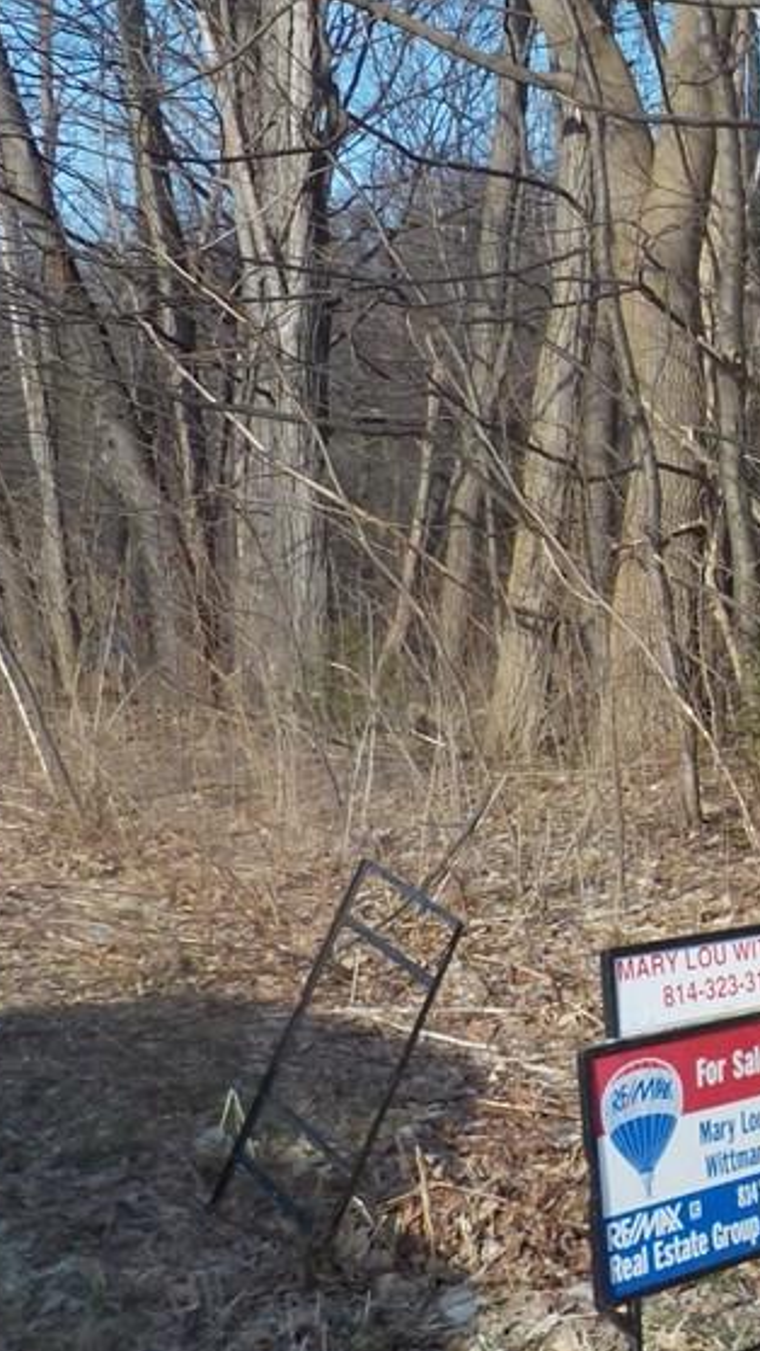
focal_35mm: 60
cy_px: 499
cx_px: 1164
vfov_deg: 34.7
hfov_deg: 17.8
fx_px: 2149
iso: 125
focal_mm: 4.1
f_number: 3.3
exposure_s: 1/800
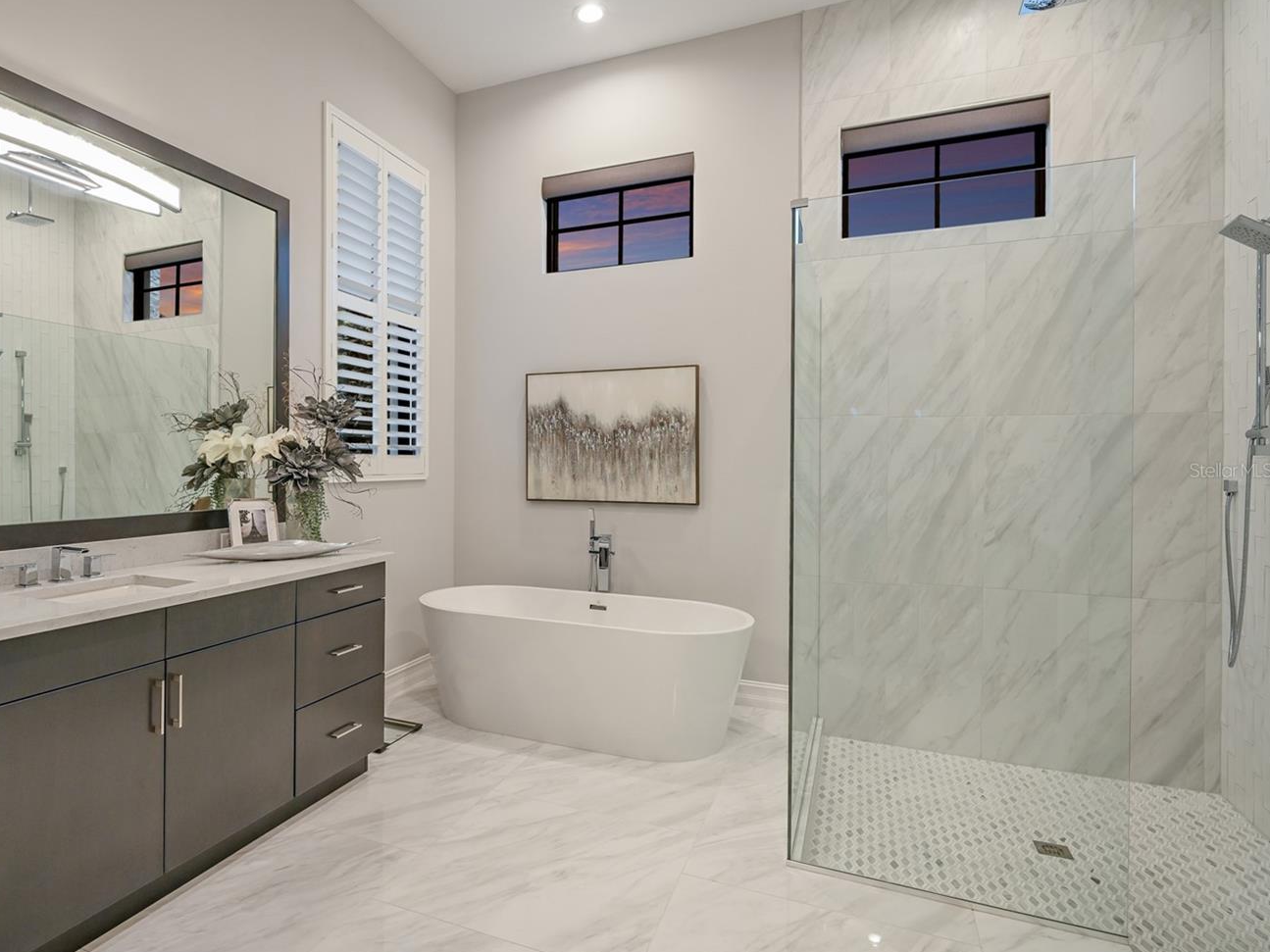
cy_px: 470
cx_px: 492
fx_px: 697
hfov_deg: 83.4
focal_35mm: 19
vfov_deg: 68.7
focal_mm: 16
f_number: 6.3
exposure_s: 1/20
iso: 800
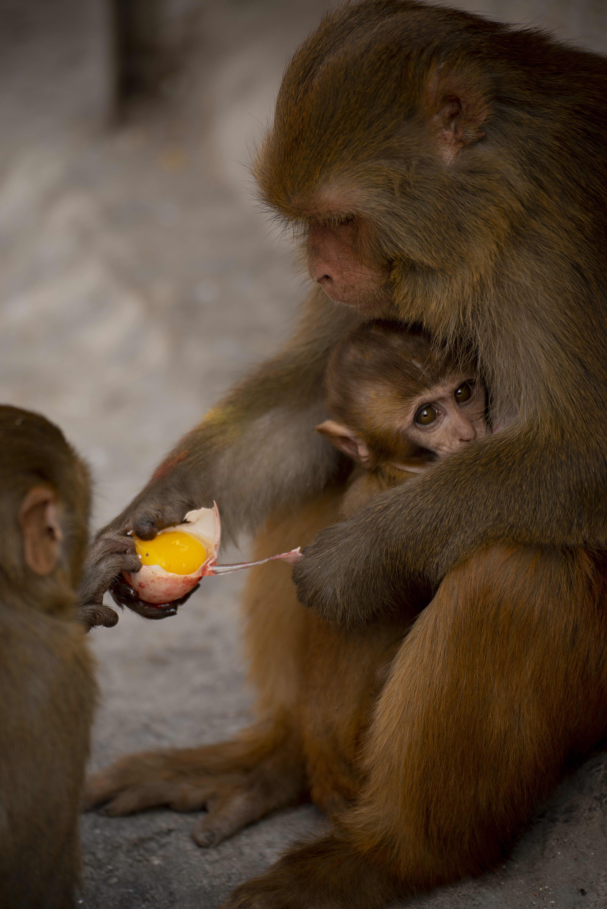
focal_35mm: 130
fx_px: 3285
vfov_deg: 15.8
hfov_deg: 10.6
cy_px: 454
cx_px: 304
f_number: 5
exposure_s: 1/640
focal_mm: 130
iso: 250
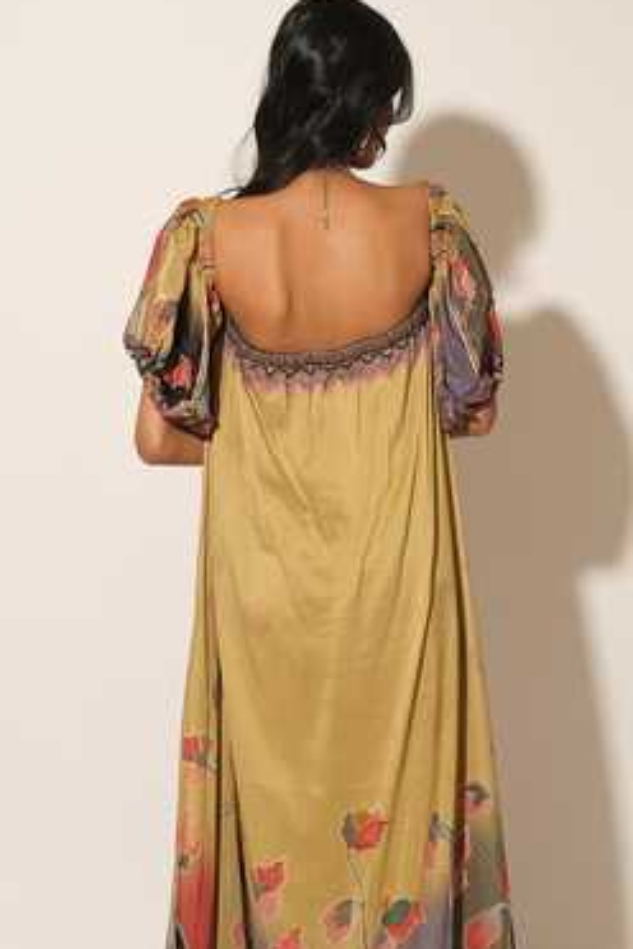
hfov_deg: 18.9
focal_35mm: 72
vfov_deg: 27.9
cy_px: 614
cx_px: 345
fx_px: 1899
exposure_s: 1/160
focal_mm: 34.2
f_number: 5
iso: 160
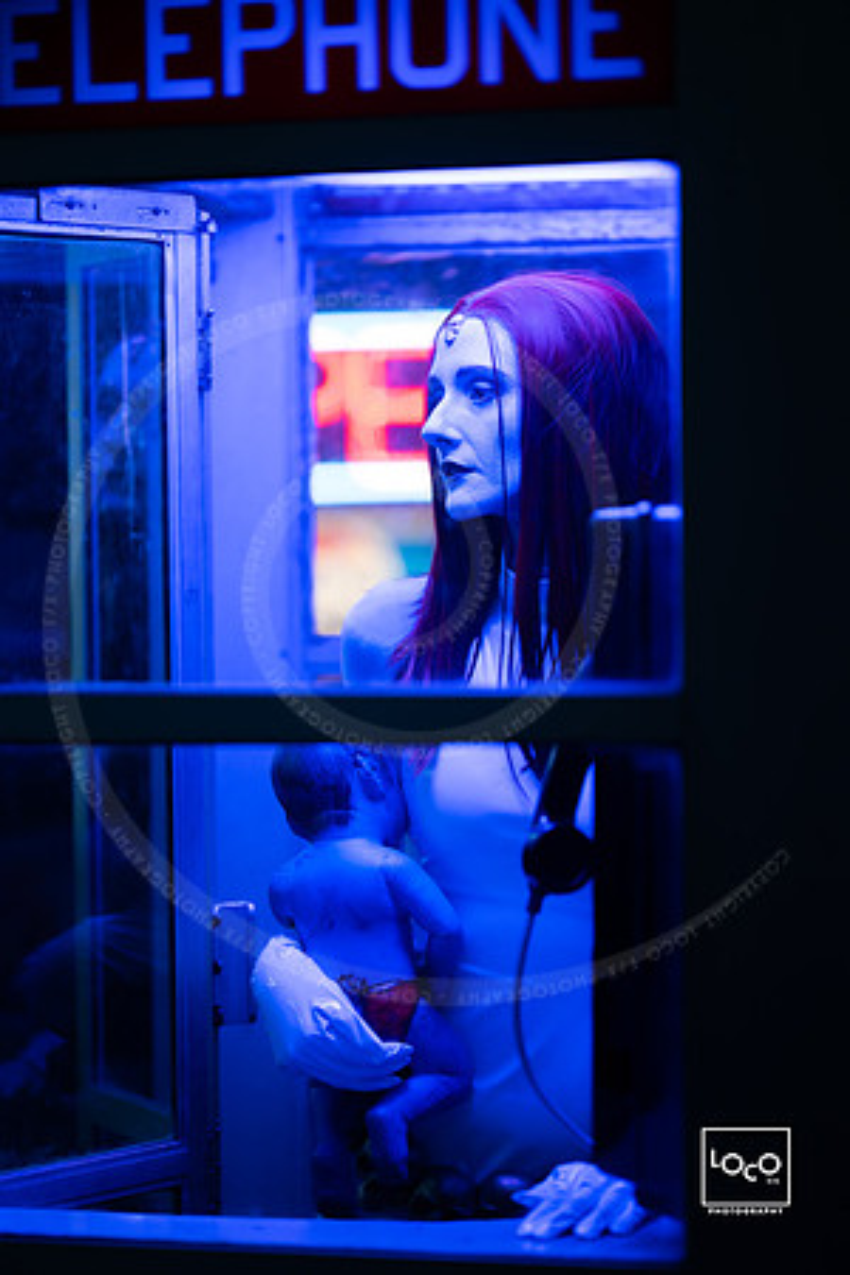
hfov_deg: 16.1
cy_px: 638
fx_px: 3010
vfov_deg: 23.9
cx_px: 425
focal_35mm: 85
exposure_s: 1/250
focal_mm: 85
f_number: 1.3
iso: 200
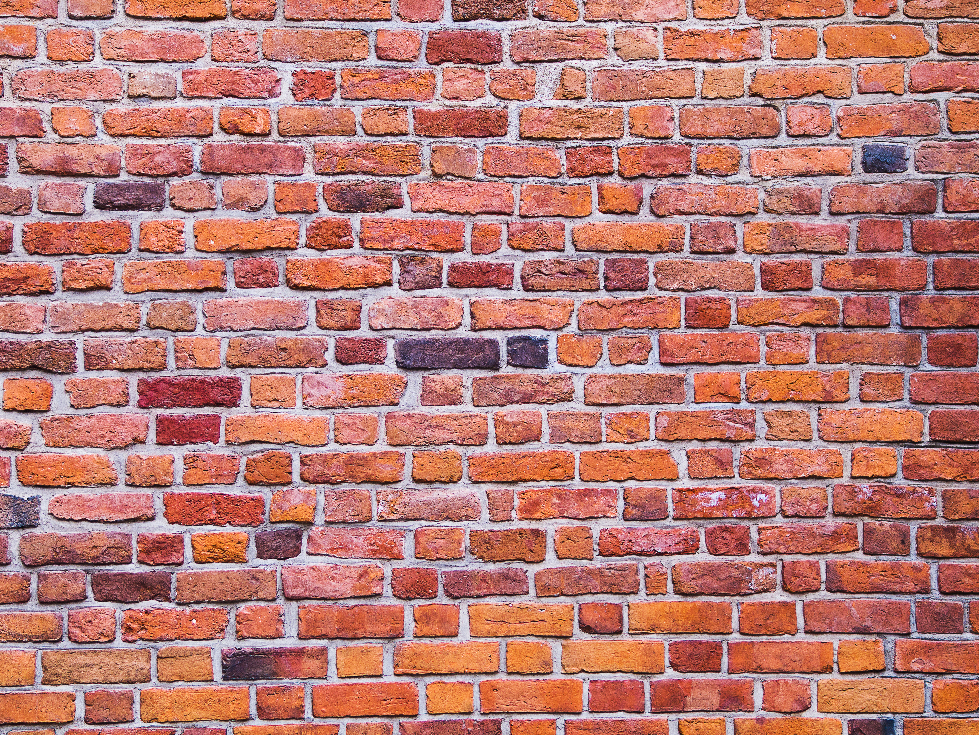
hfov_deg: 32.2
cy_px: 368
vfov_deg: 24.4
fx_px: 1698
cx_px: 490
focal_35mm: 60
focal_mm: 30
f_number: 1.4
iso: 200
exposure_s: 1/100
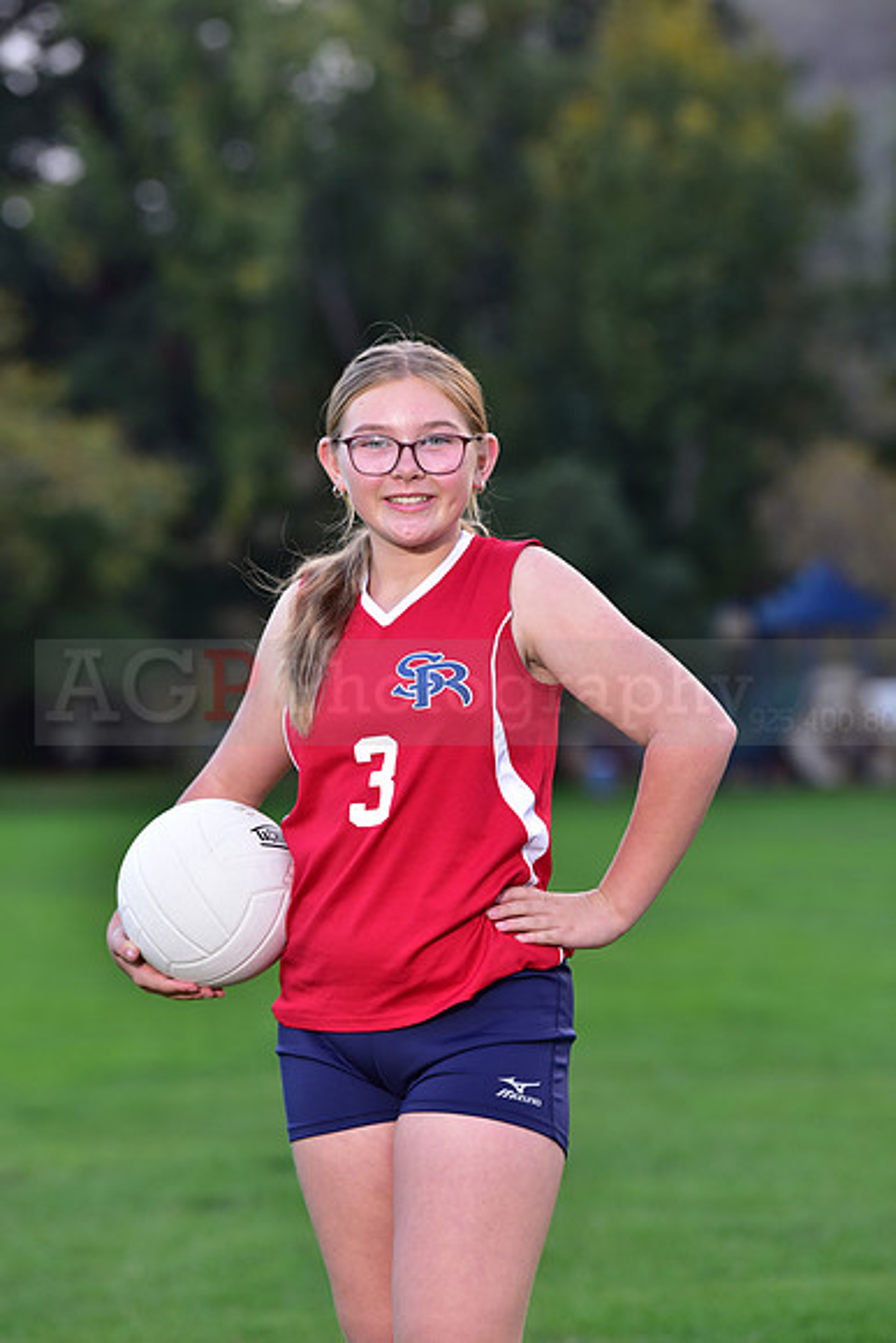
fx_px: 5783
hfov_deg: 8.9
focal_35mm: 155
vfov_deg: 13.2
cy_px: 672
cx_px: 448
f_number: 4.5
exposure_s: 1/250
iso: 400
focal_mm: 155
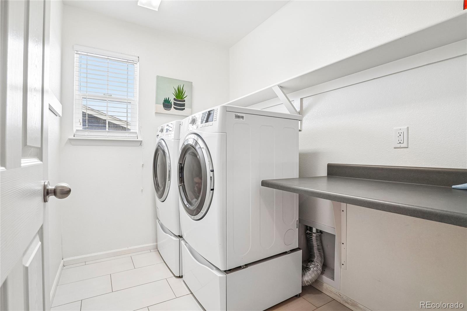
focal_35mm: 16
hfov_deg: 95.0
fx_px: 214
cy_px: 156
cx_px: 234
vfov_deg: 72.0
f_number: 8
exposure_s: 1/30
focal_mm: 11
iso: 200
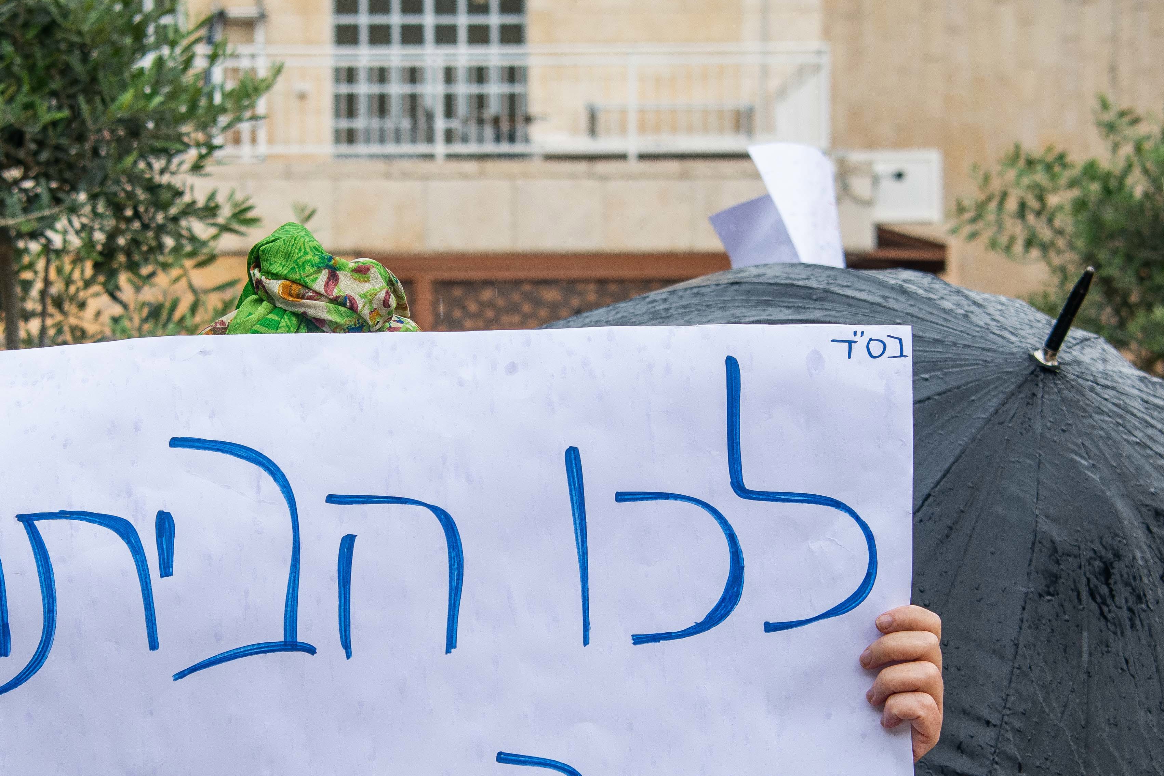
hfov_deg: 21.0
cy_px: 577
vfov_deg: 14.1
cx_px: 427
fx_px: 3136
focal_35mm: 97
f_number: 5
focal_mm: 40
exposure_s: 1/400
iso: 200
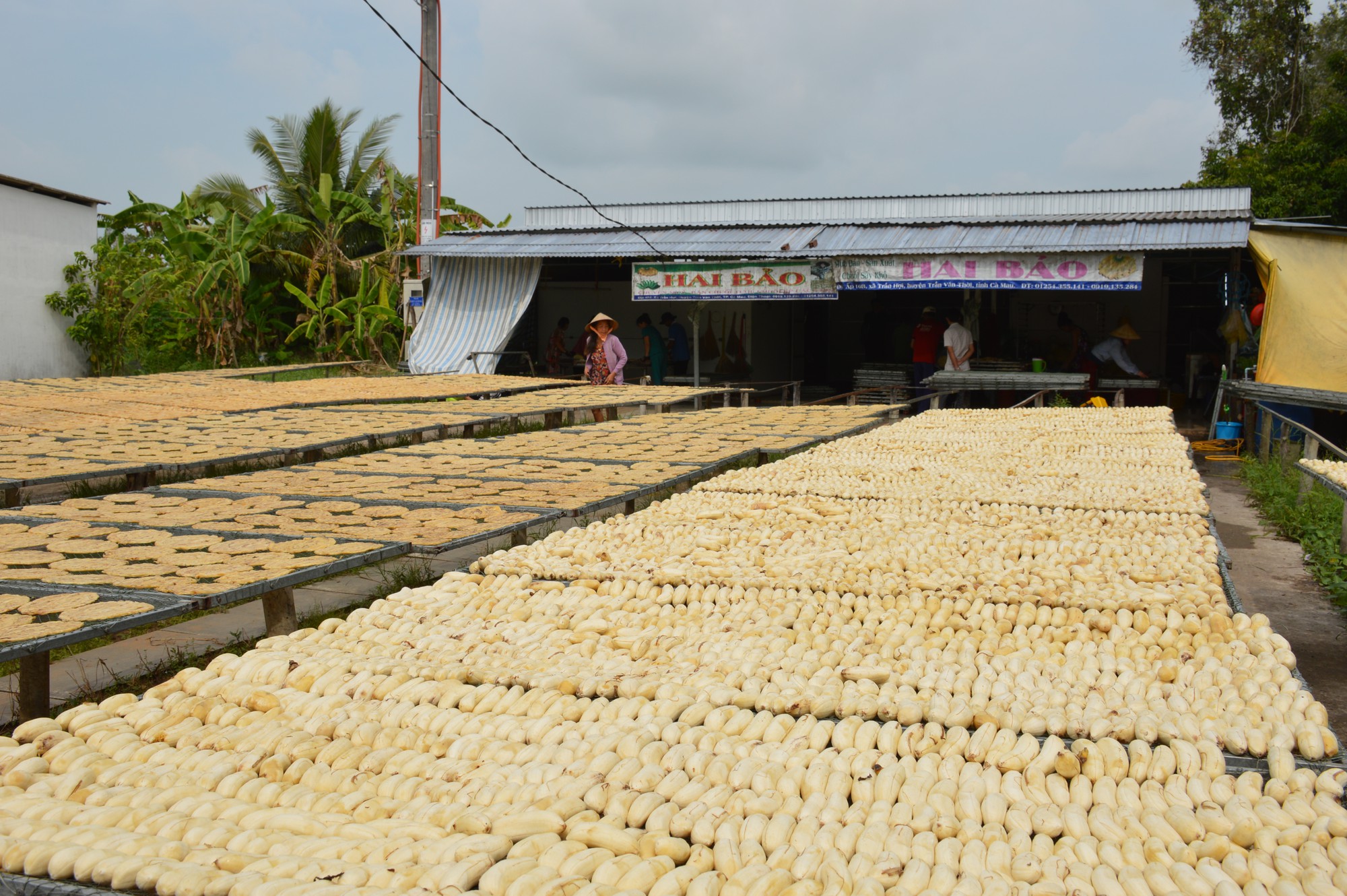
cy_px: 448
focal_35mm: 34
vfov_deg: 38.3
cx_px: 674
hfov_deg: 55.1
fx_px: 1290
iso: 100
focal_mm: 23
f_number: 9
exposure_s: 1/320
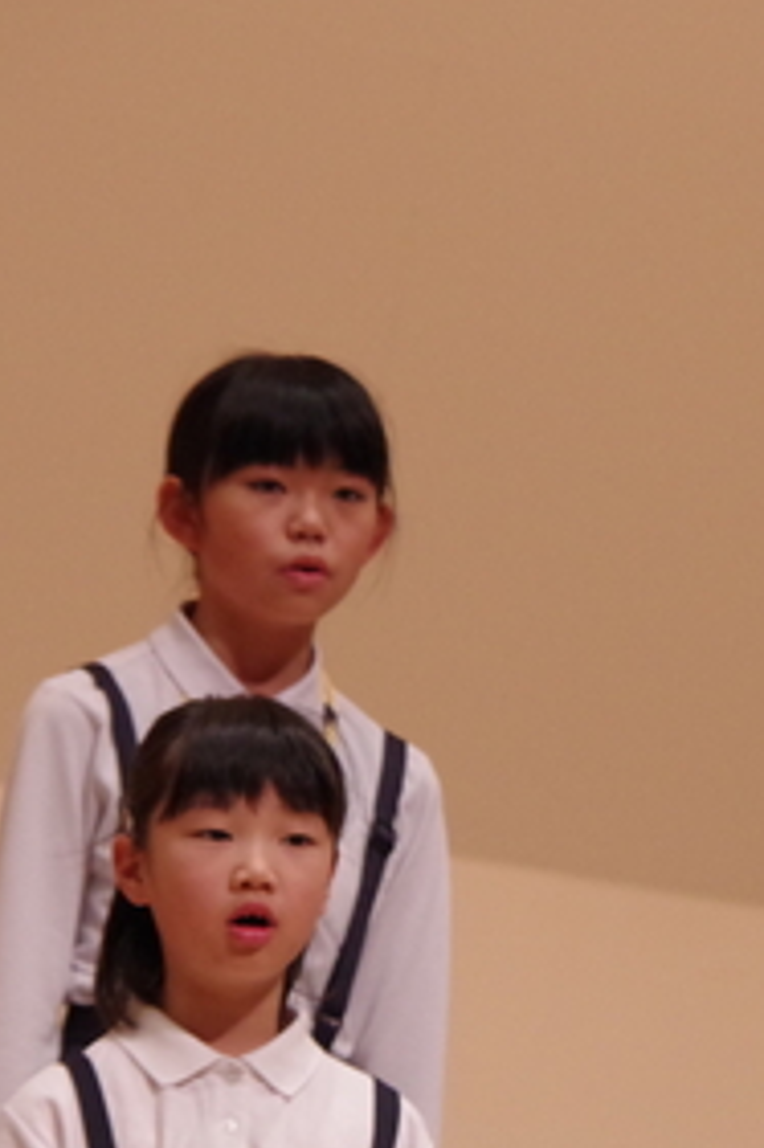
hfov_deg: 2.9
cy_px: 844
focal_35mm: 467
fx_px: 14883
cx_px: 625
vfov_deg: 4.4
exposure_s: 1/400
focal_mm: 135
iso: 3200
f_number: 5.6
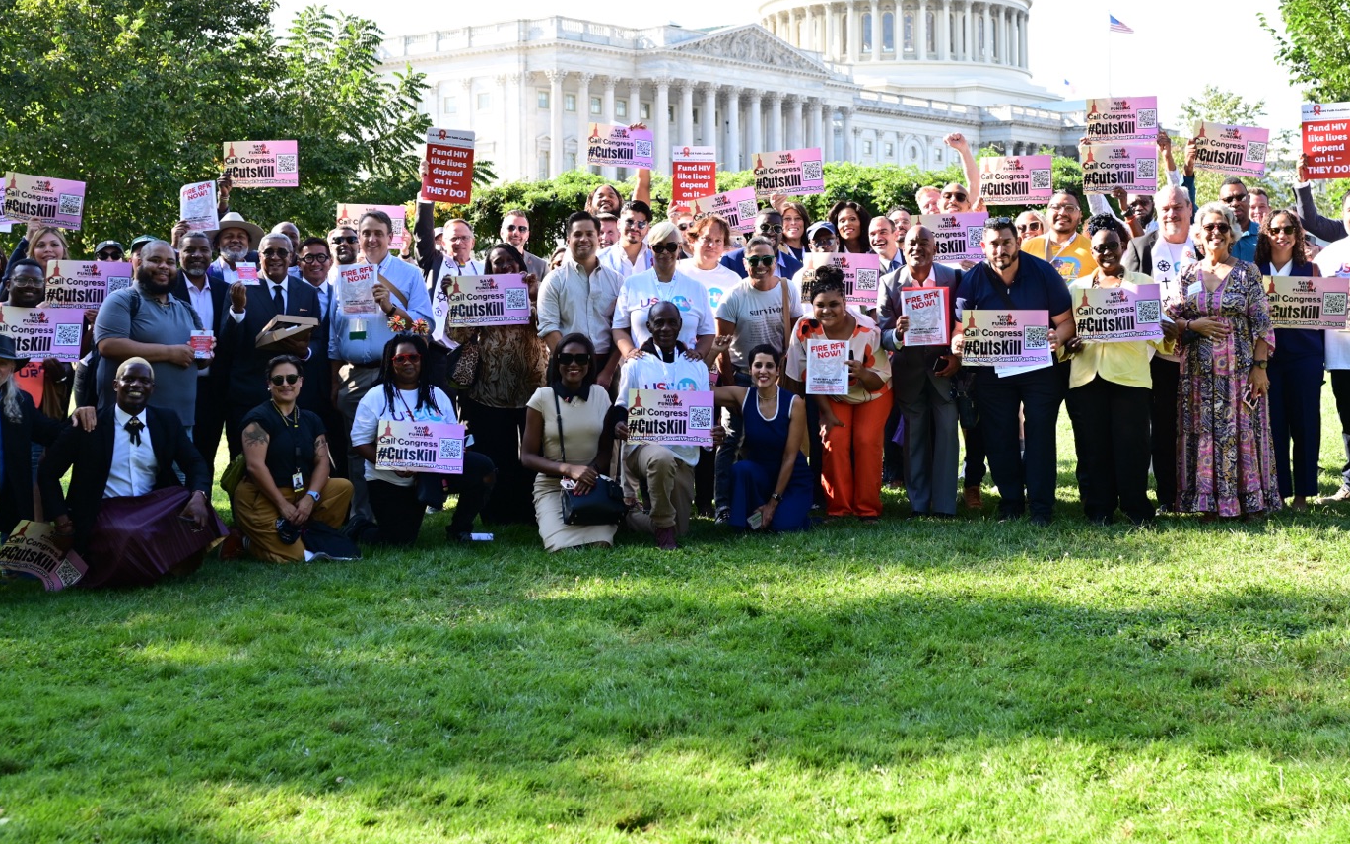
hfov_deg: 40.2
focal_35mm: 50
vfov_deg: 25.6
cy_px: 230
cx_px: 775
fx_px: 1839
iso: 100
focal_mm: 35
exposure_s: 1/200
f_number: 4
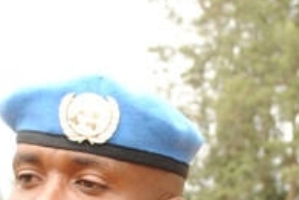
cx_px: 170
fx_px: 1322
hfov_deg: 12.9
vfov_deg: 8.5
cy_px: 274
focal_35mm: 159
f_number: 6.3
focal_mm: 32
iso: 200
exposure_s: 1/160
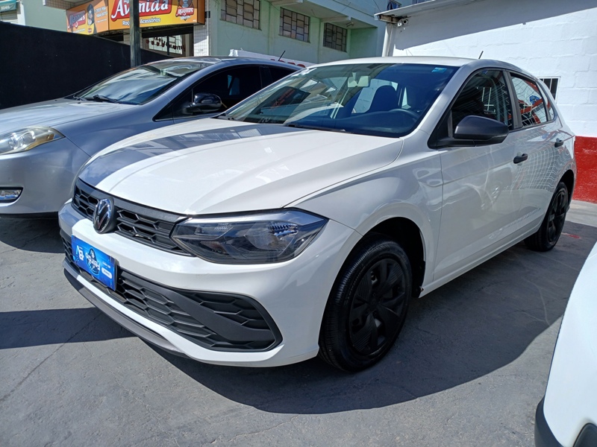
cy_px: 224
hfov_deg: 67.3
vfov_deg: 53.1
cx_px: 298
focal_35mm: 26
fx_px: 448
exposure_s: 1/984
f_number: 1.8
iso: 20
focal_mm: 3.98
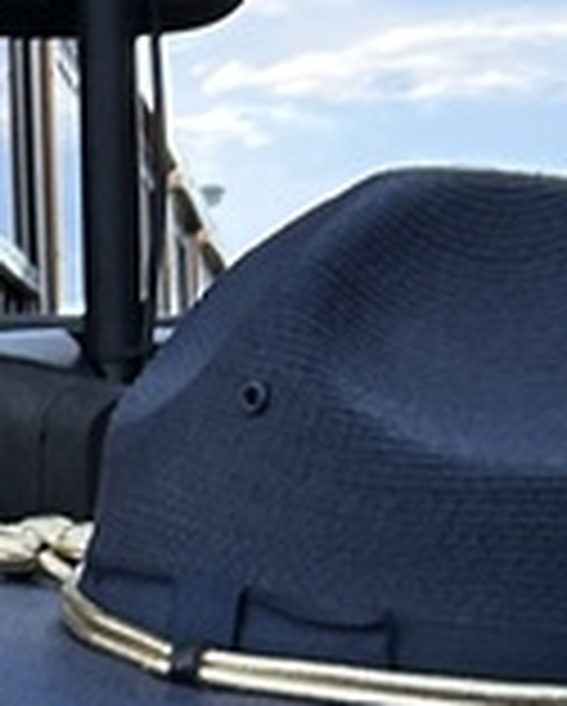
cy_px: 688
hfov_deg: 8.7
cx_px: -666
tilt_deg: +1.5
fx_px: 3454
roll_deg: +2.8
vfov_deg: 11.6
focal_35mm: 165
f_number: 1.5
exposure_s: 1/110
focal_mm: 5.7
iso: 125
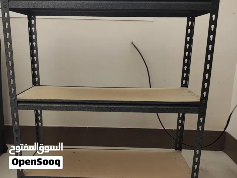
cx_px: 118
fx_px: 171
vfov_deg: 54.9
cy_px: 89
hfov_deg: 69.4
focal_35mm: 25
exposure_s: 1/24
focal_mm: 5.89
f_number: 1.4
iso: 1625
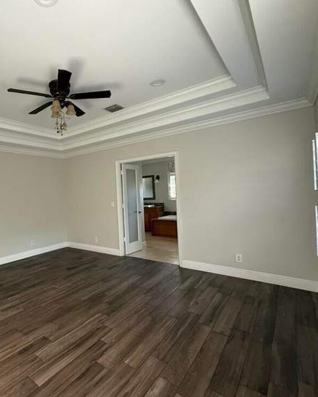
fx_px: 224
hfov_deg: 66.9
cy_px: 194
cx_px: 84
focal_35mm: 19
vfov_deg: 83.3
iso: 250
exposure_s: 1/99
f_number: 2.2
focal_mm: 2.22
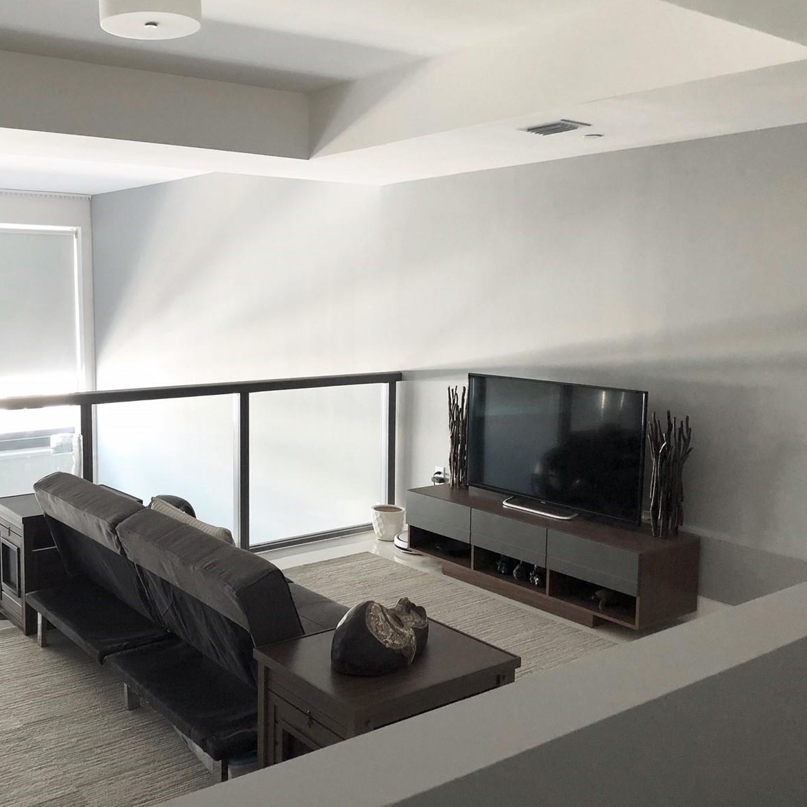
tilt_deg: -6.2
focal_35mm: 34
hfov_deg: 47.6
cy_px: 393
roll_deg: +0.3
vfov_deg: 48.4
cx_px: 263
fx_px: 897
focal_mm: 4
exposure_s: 1/30
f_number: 1.8
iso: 40
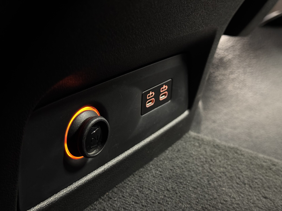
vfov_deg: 30.3
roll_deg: -2.5
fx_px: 391
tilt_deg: -21.8
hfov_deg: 39.7
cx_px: 141
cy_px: 106
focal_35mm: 48
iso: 800
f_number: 1.78
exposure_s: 1/16
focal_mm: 6.76
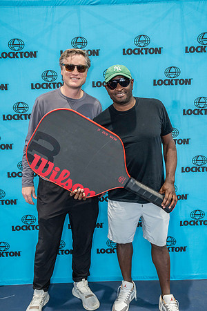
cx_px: 104
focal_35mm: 36
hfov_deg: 36.9
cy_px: 156
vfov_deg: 53.1
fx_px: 310
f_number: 4
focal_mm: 36
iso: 3200
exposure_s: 1/200
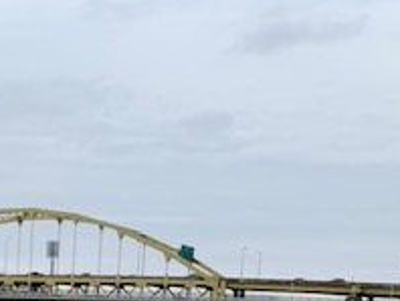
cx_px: -77
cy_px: 479
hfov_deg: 21.6
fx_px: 972
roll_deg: -1.4
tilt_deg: -8.7
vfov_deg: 15.9
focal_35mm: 84
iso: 25
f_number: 1.8
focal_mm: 4.25
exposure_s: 1/429
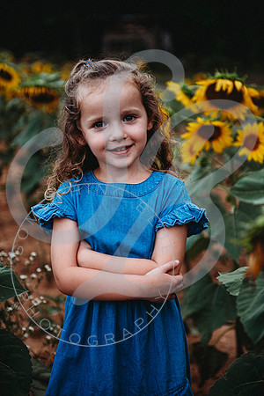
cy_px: 198
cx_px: 132
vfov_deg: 33.4
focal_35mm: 60
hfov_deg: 22.6
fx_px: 660
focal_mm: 60
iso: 100
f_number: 2.8
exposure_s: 1/250
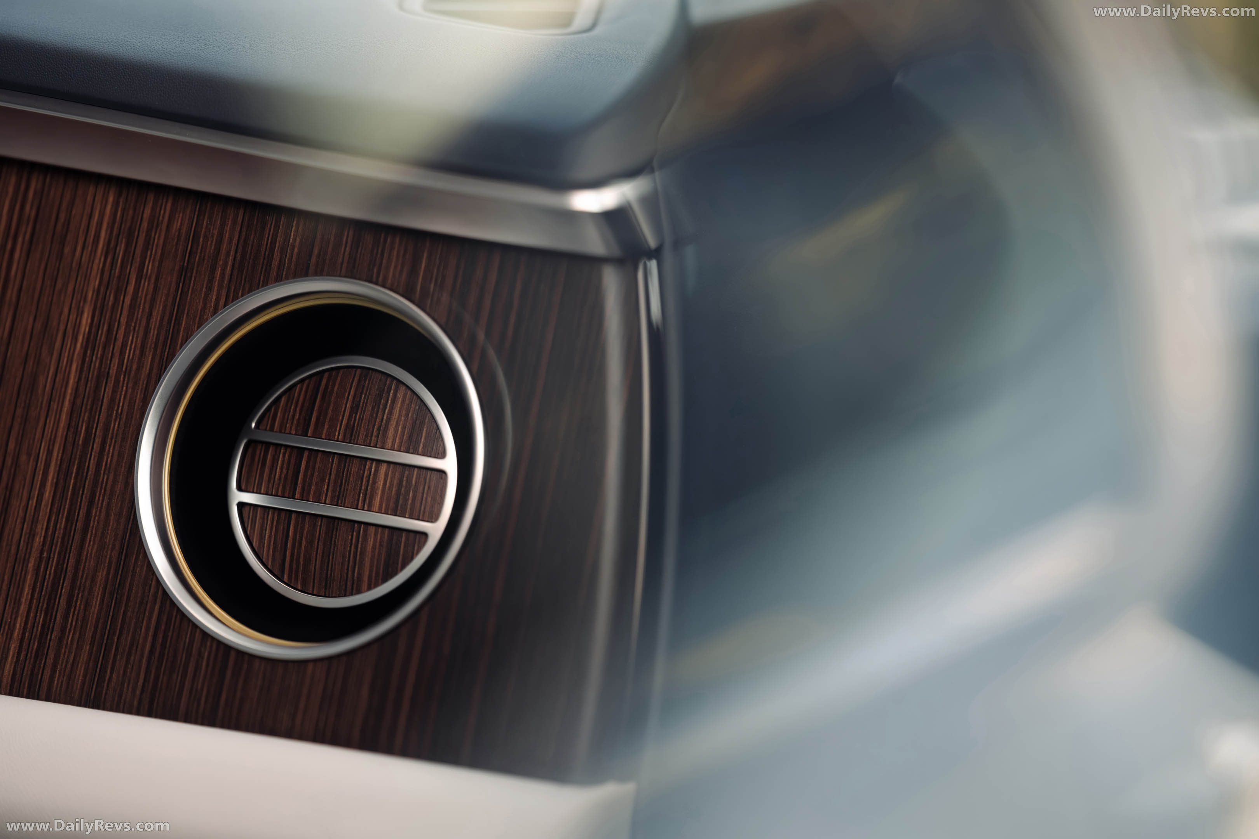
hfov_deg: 13.7
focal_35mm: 150
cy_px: 420
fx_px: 5245
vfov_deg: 9.1
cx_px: 630
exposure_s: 1/160
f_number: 2
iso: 640
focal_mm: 150
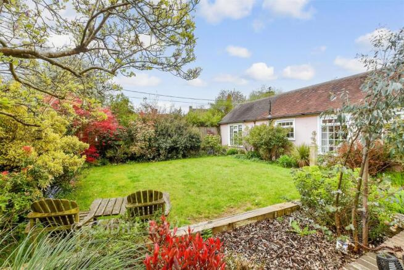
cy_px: 135
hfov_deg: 100.4
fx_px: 168
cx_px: 202
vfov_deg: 77.4
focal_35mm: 15
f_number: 8
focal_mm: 10
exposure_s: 1/200
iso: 160
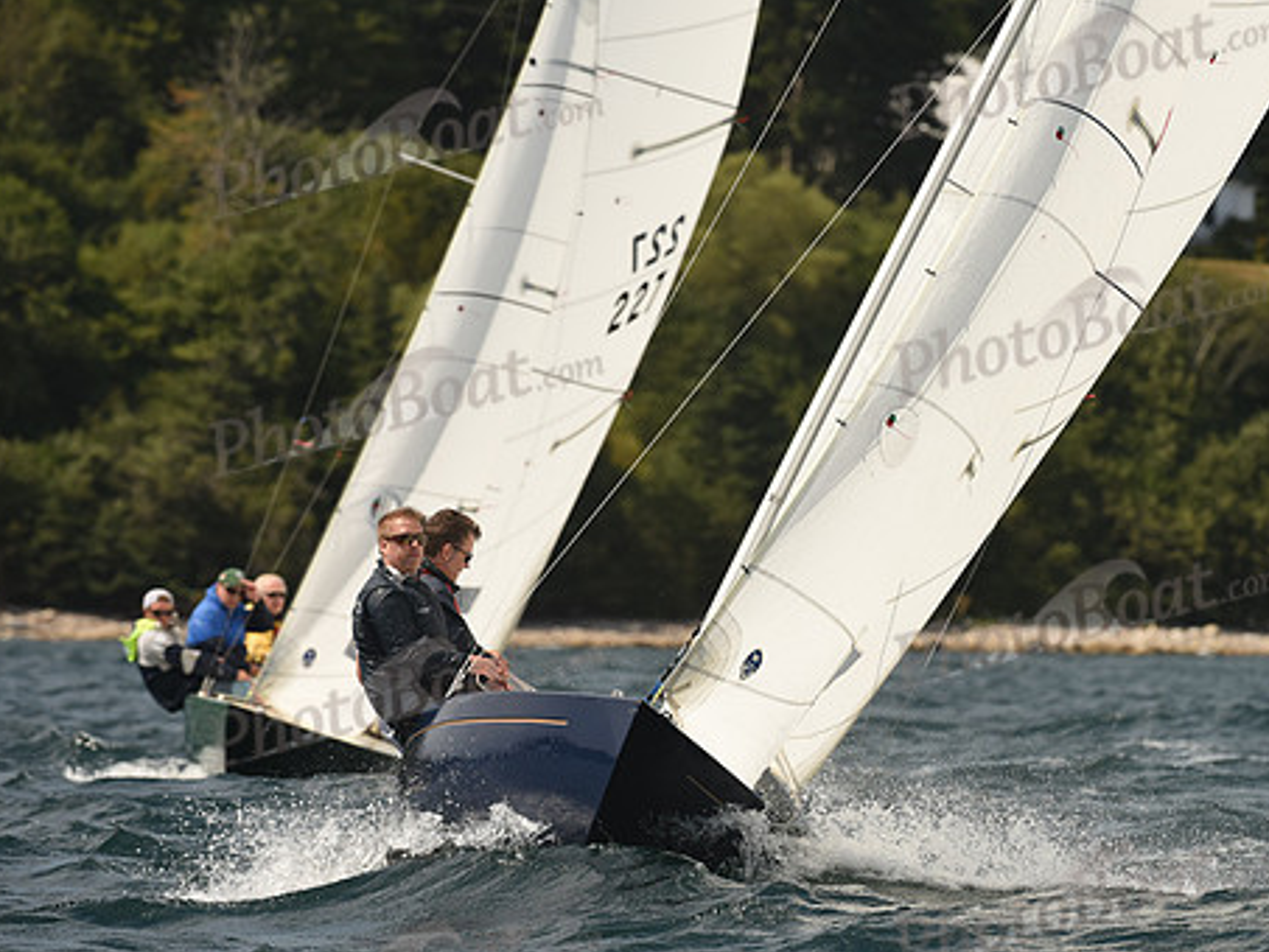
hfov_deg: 4.9
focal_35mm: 406
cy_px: 511
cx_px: 751
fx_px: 14888
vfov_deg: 3.7
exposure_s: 1/1000
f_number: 6.3
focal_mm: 330
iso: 250
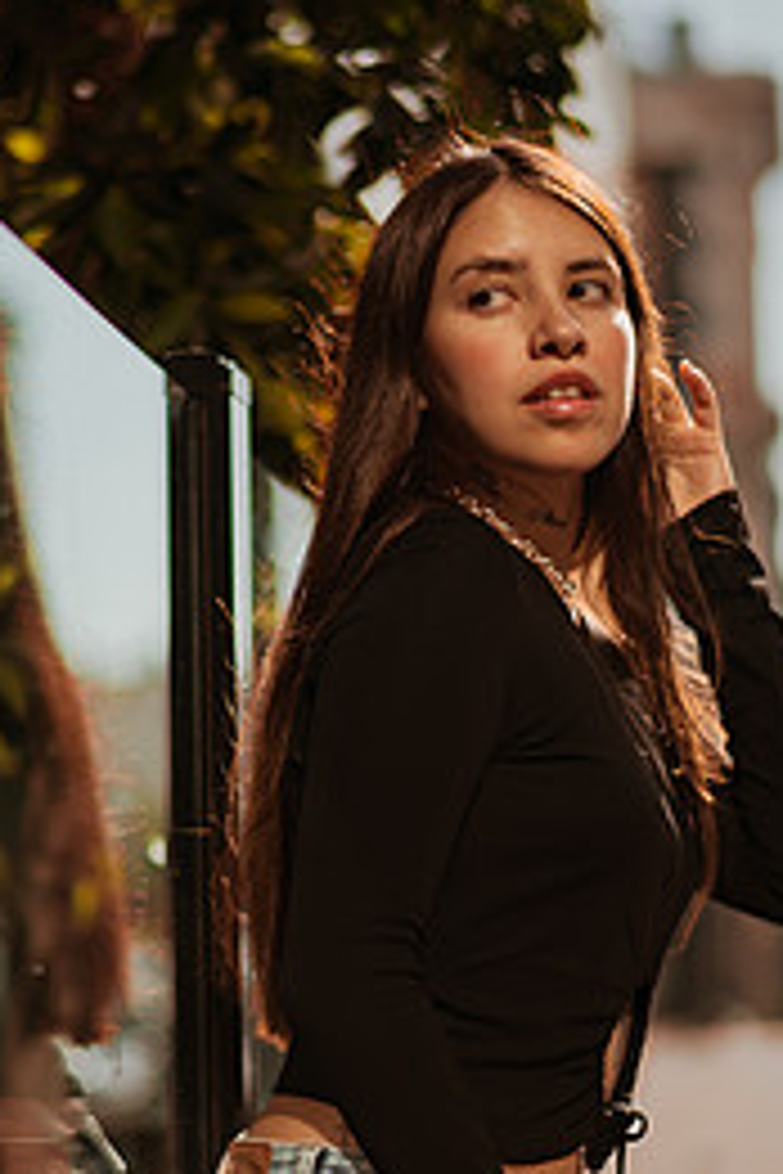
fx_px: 3262
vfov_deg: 20.4
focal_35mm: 100
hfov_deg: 13.7
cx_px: 328
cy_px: 738
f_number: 1.4
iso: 50
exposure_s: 1/8000
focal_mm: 58
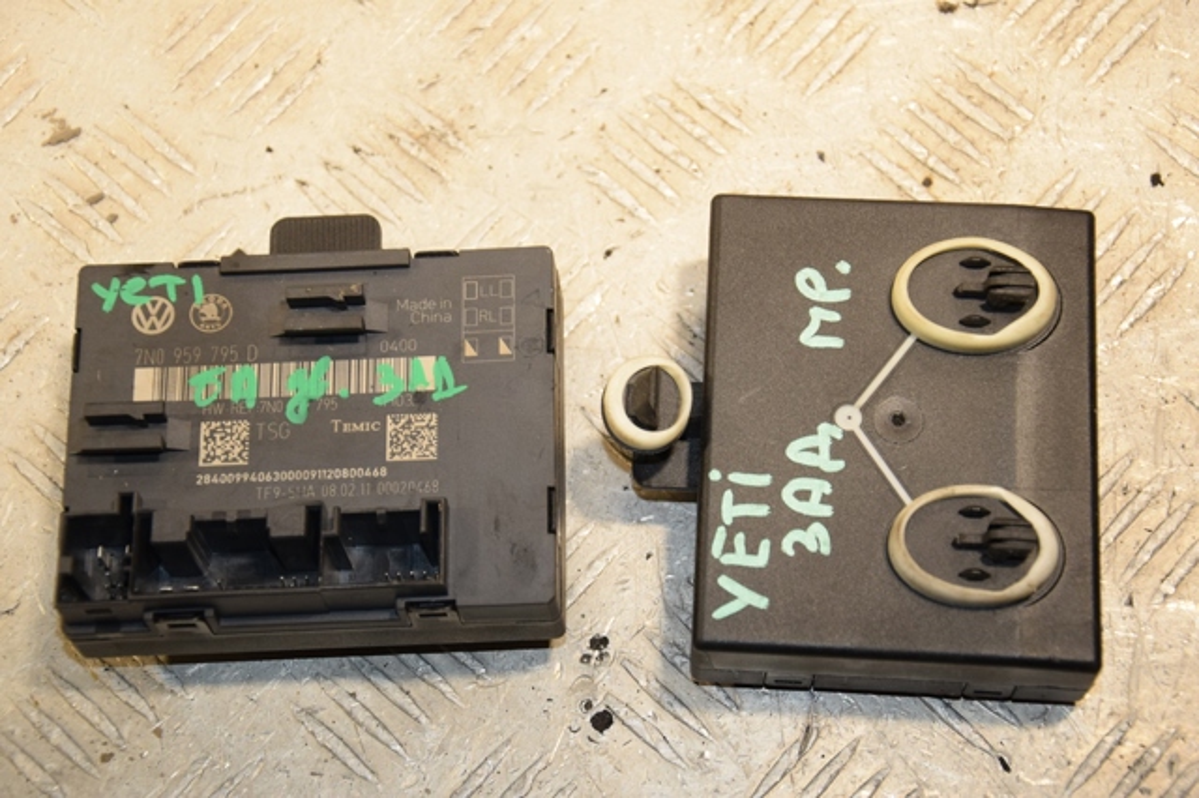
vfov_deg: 17.5
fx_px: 2596
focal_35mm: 78
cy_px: 399
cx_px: 600
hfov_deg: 26.0
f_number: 5.6
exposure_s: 1/200
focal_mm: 52
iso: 800
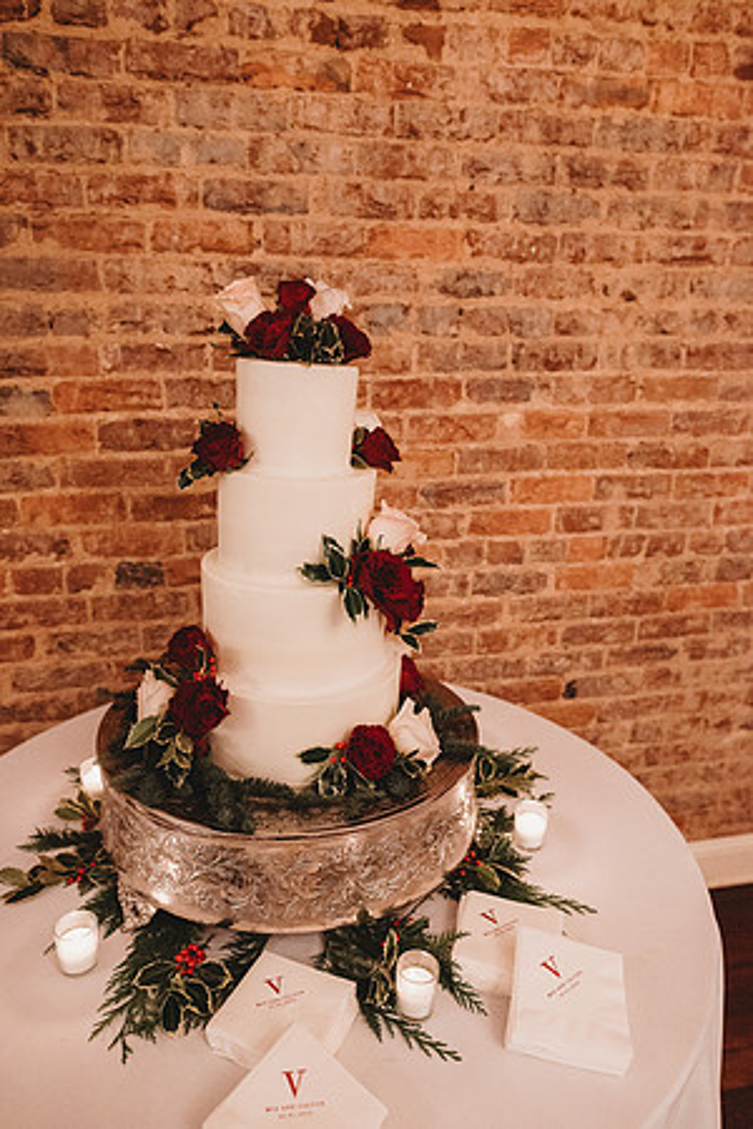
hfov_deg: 53.1
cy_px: 564
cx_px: 376
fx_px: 753
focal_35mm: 24
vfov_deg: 73.7
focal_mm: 24
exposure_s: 1/160
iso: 5000
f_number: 2.8
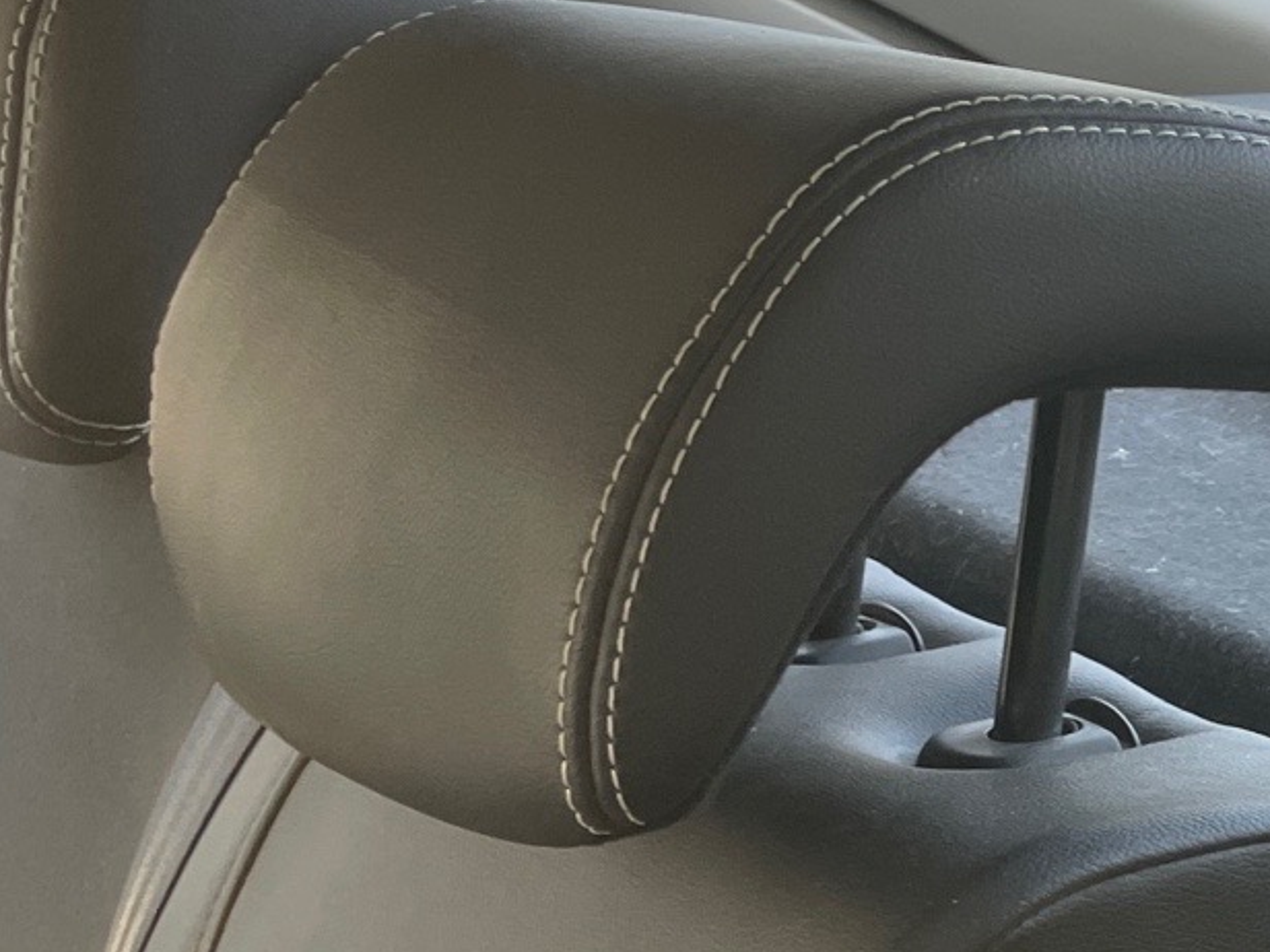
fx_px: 2972
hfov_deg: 21.3
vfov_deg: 17.4
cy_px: 1121
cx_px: 1765
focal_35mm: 81
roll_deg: -0.1
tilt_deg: -24.7
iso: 64
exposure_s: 1/121
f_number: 1.6
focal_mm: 4.2
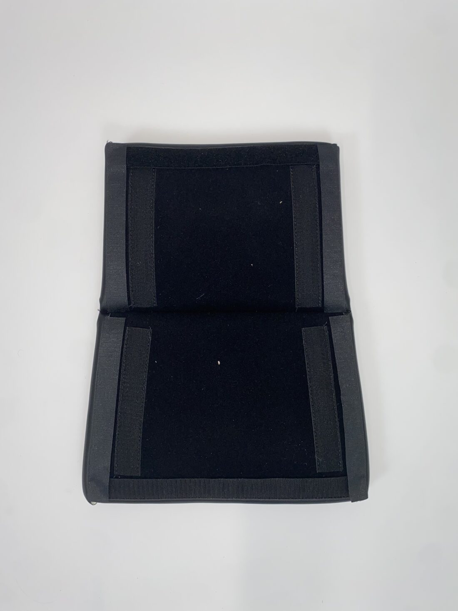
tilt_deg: -88.1
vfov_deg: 67.3
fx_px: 459
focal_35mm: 26
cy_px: 306
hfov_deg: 53.1
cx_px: 229
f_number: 1.8
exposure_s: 1/112
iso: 32
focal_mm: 4.25
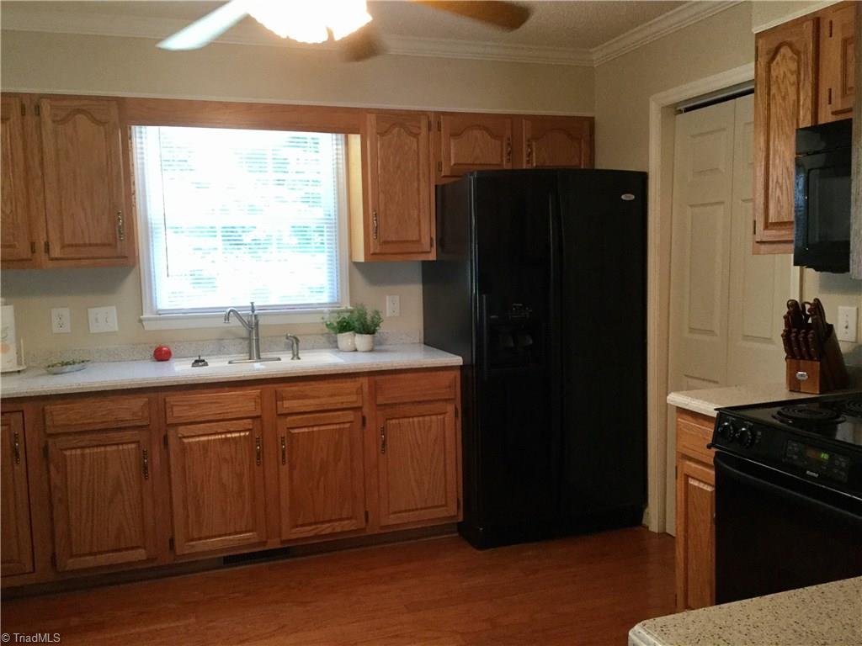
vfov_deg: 45.4
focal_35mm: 31
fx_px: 772
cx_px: 431
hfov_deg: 58.4
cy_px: 323
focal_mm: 3.3
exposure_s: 1/30
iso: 160
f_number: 2.4
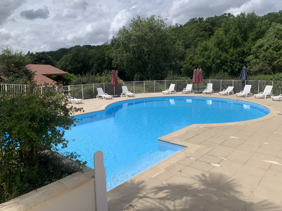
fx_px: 212
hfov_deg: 67.3
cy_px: 106
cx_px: 141
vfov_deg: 53.1
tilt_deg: -10.0
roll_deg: +1.8
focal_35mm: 26
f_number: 1.8
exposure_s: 1/6061
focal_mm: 4.25
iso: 25
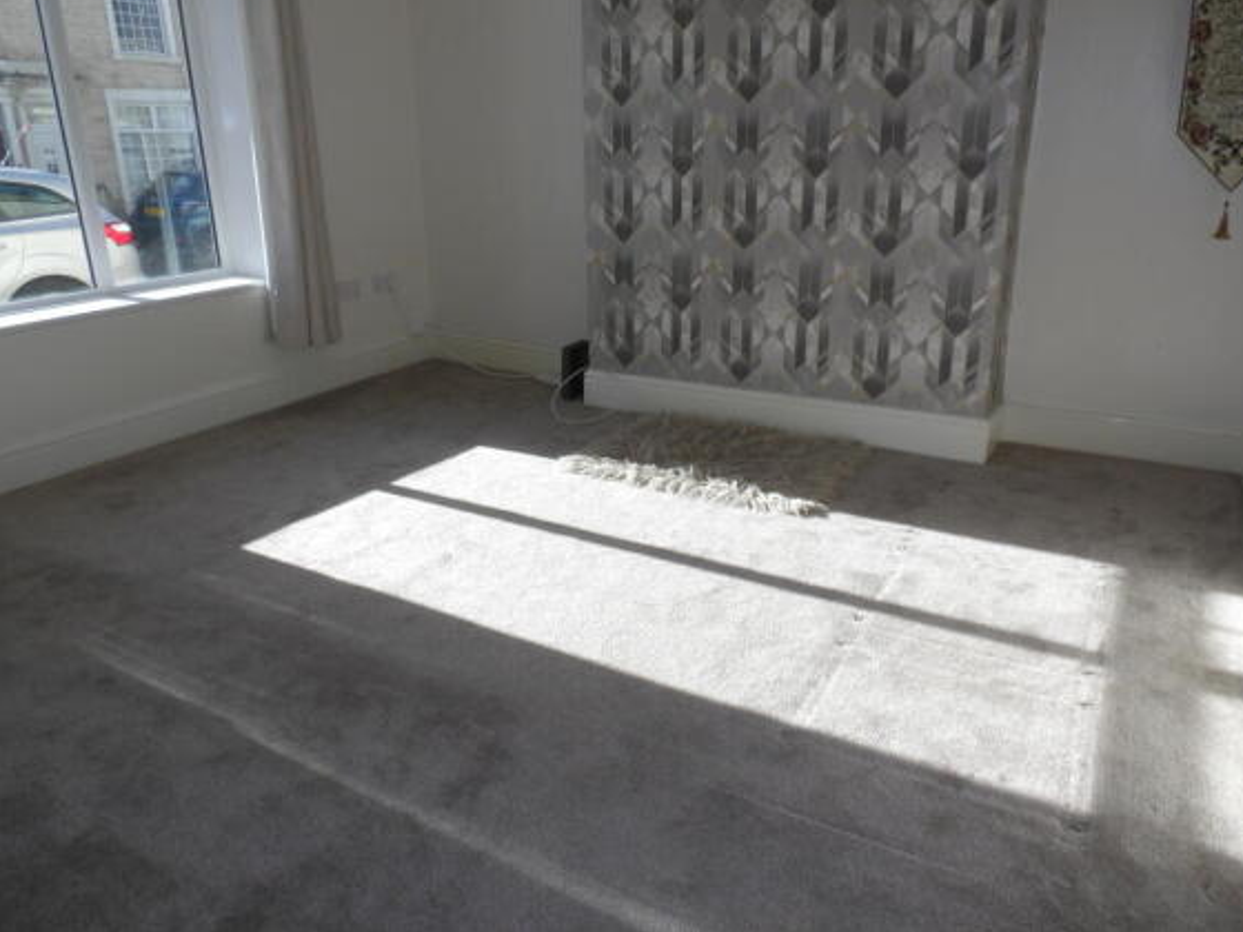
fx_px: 898
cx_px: 609
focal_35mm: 25
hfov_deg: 69.4
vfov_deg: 54.9
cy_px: 449
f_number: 4.1
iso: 100
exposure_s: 1/80
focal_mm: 4.3
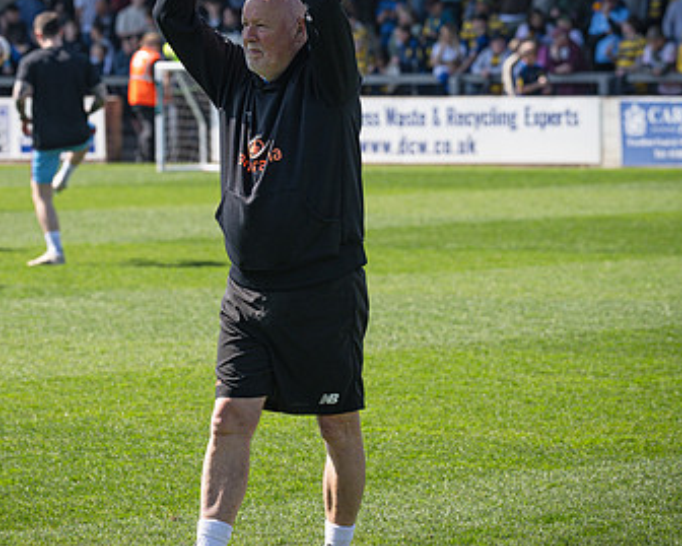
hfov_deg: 6.9
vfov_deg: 5.5
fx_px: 5653
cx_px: 287
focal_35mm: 280
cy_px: 228
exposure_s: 1/1000
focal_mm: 135
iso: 200
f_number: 5
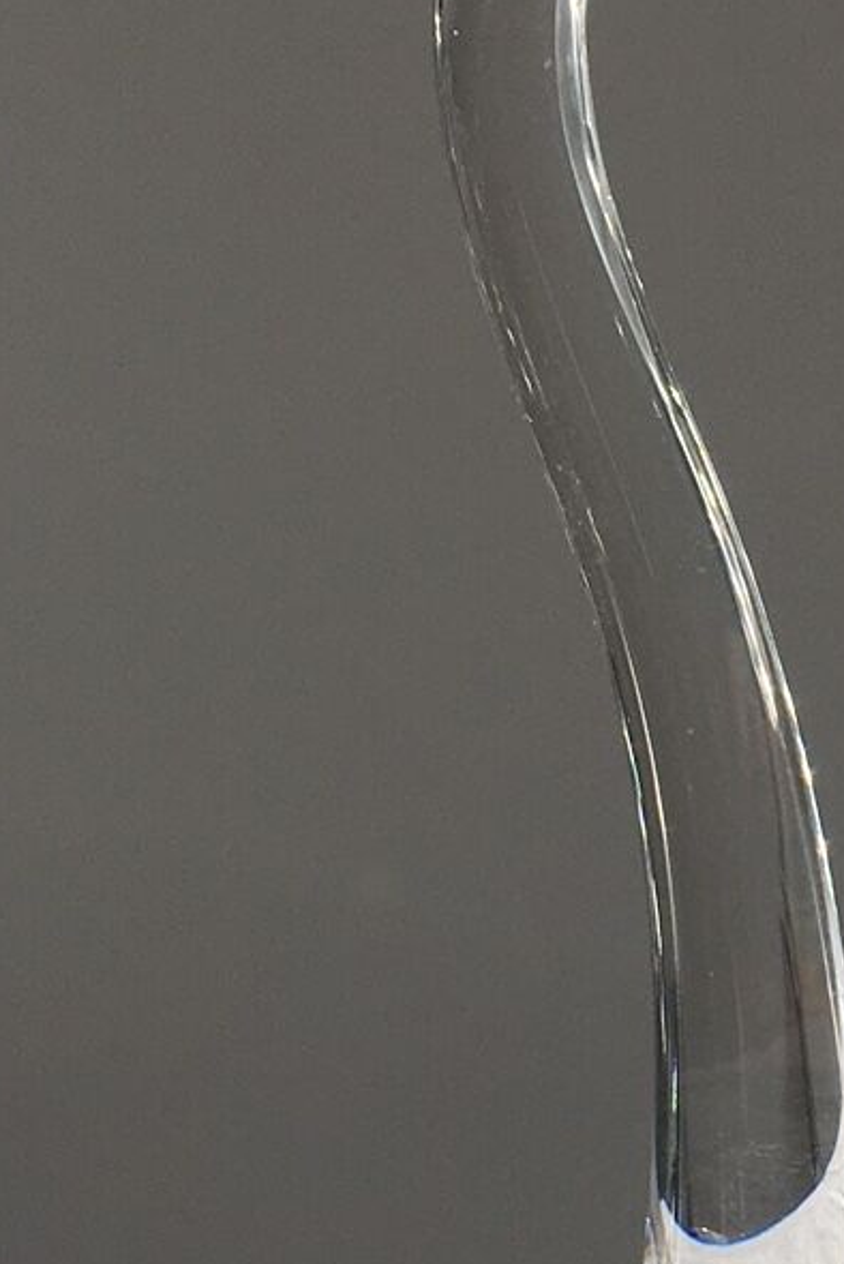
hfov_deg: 12.2
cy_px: 1108
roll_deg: -1.2
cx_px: 1527
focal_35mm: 103
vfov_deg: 19.5
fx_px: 3618
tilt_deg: -7.8
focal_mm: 4.15
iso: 25
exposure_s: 1/444
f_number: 2.2
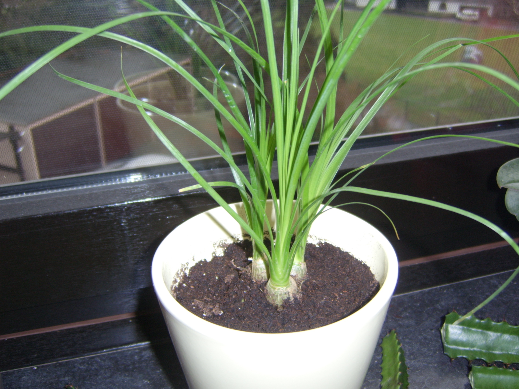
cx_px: 260
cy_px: 194
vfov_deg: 45.4
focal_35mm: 31
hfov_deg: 58.4
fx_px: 465
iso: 92
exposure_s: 1/125
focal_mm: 8.13
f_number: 2.7
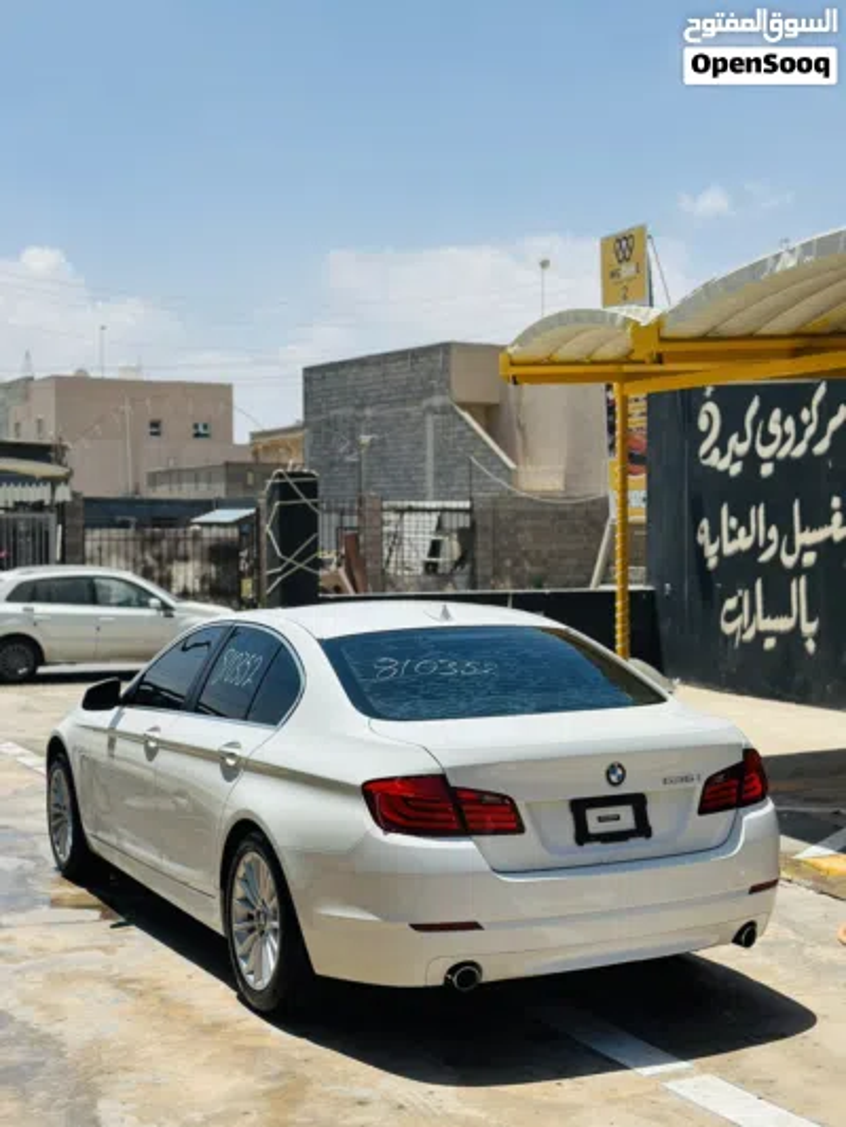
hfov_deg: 30.3
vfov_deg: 39.6
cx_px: 423
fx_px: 1564
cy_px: 564
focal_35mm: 48
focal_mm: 6.86
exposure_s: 1/6211
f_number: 1.78
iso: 80
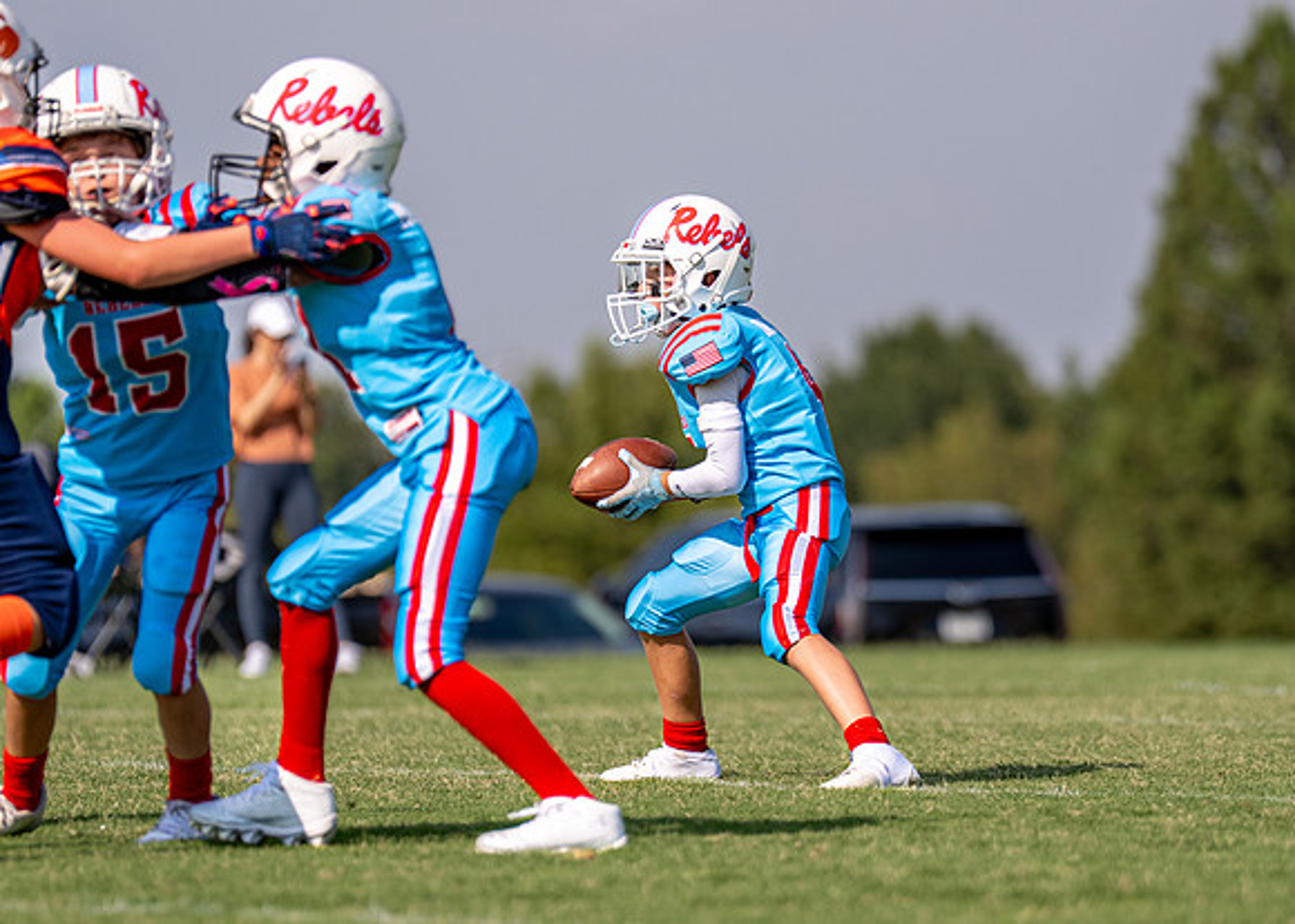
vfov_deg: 3.7
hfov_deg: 5.2
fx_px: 14302
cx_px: 793
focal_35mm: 389
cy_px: 449
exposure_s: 1/4000
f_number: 2.8
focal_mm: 200
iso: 125
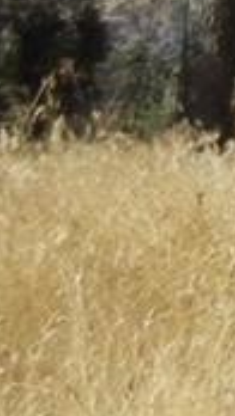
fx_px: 3121
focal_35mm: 282
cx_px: 1204
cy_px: -186
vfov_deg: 7.5
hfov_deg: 3.8
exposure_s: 1/448
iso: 160
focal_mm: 5.4
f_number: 7
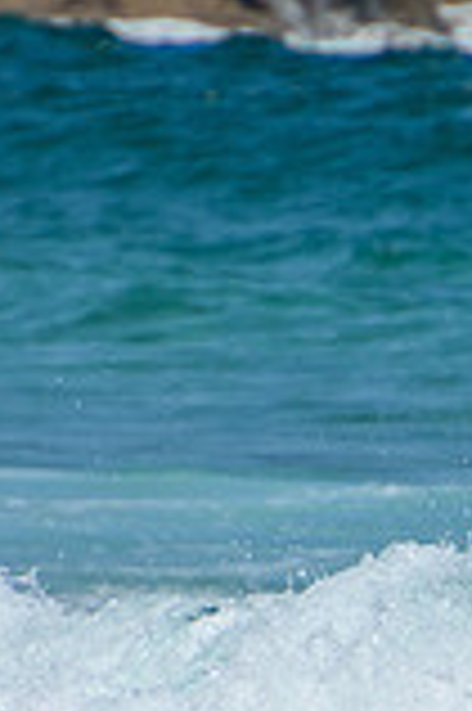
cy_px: 853
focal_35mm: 2207
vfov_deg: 0.9
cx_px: 634
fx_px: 43496
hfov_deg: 0.6
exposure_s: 1/2000
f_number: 5.6
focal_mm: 400
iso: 220
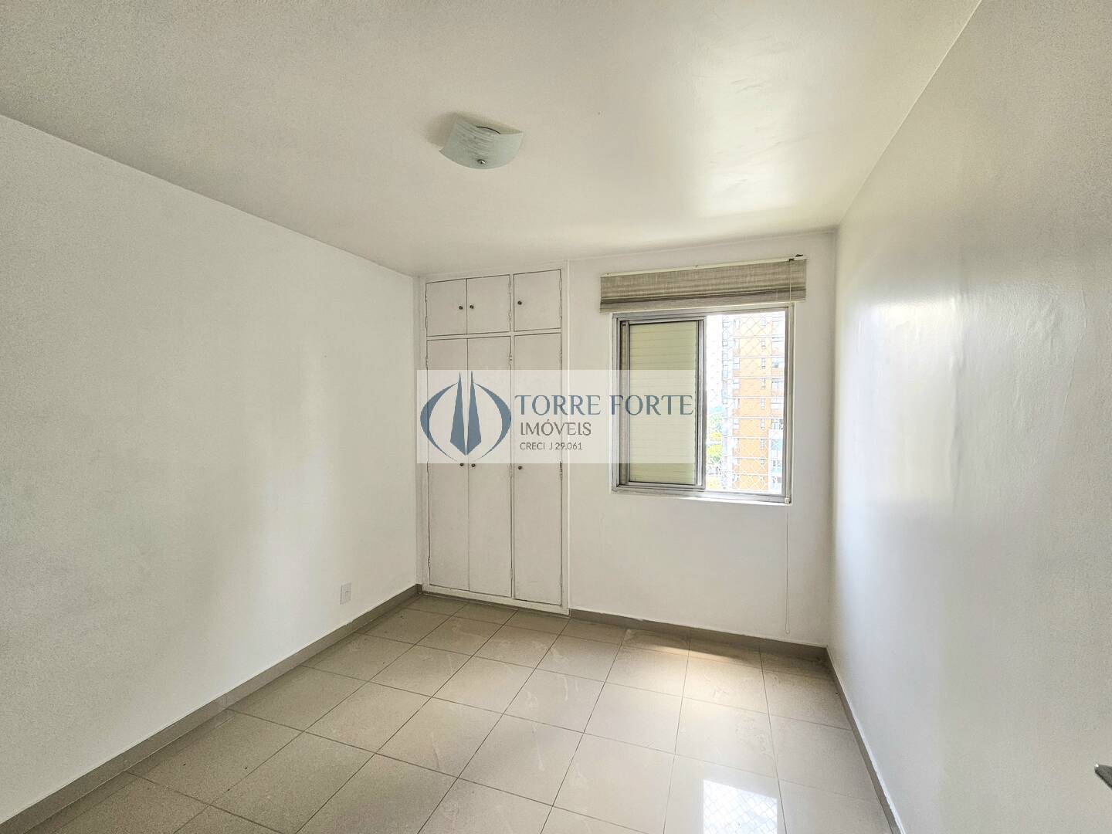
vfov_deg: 89.9
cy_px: 417
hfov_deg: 106.2
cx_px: 556
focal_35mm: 13
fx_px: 418
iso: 50
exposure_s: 1/120
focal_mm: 2.2
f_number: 2.2
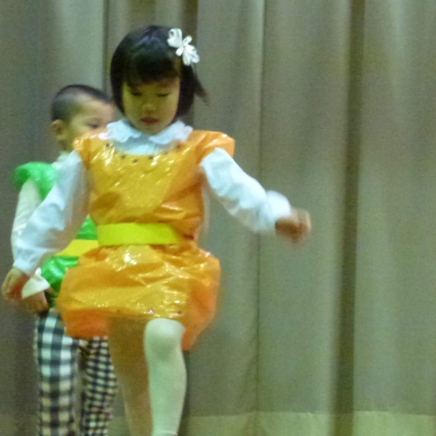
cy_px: 247
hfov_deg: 7.5
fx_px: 3334
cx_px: 261
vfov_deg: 7.5
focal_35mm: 234
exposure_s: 1/30
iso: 1600
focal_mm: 25.5
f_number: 5.3
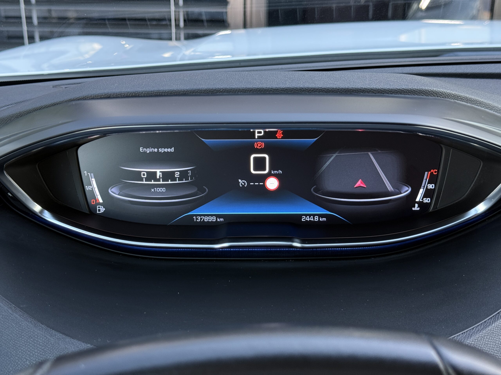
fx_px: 695
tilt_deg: -21.8
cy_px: 188
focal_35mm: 48
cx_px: 250
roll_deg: -0.3
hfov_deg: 39.7
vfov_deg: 30.3
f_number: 1.78
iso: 100
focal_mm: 6.76
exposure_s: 1/62
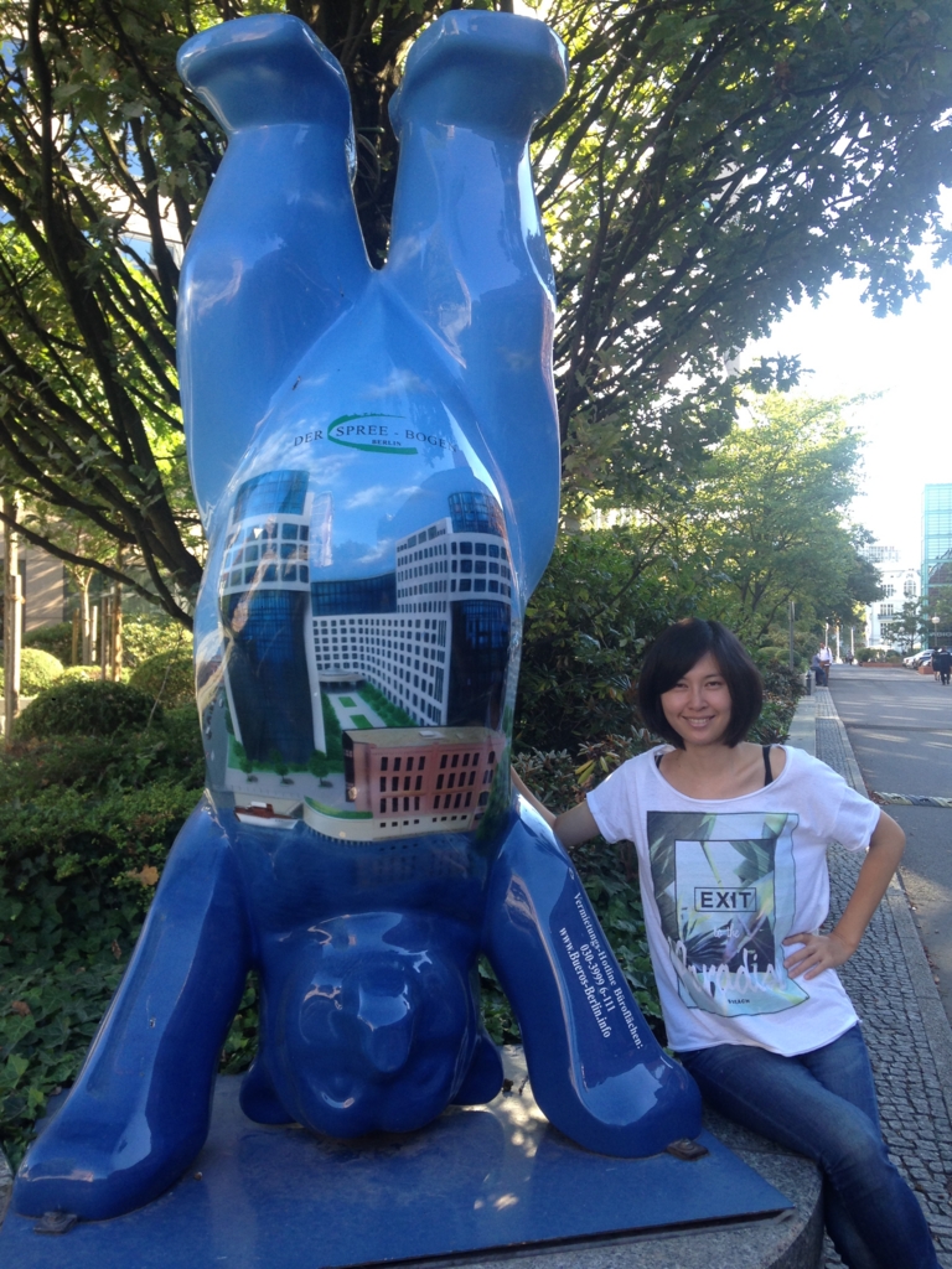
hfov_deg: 42.9
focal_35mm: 33
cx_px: 476
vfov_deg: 55.4
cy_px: 634
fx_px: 1210
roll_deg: -1.8
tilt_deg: -0.7
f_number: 2.4
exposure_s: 1/120
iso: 50
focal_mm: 4.12
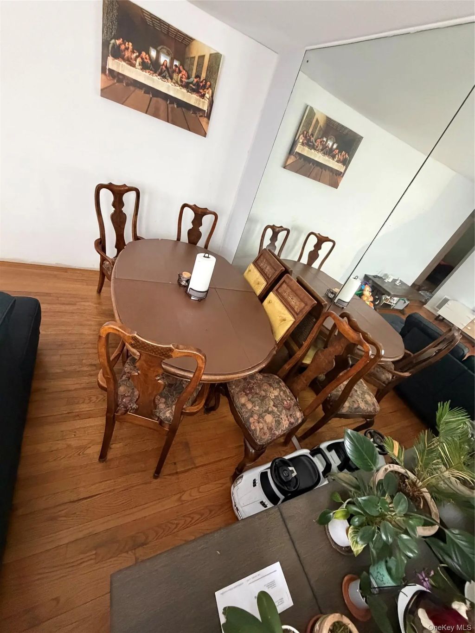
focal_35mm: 14
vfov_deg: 102.1
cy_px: 316
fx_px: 256
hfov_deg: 85.7
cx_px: 238
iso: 640
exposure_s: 1/60
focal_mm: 2.22
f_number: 2.2
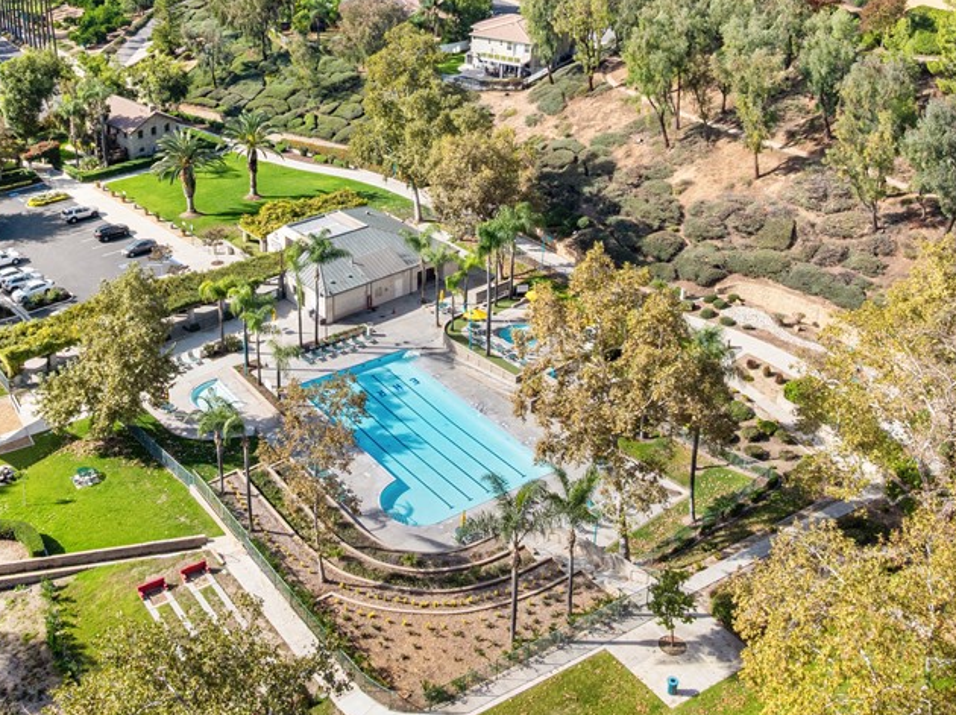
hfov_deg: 47.7
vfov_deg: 36.0
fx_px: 1076
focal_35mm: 39
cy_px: 187
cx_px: 393
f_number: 8
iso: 100
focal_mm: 12.29
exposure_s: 1/160
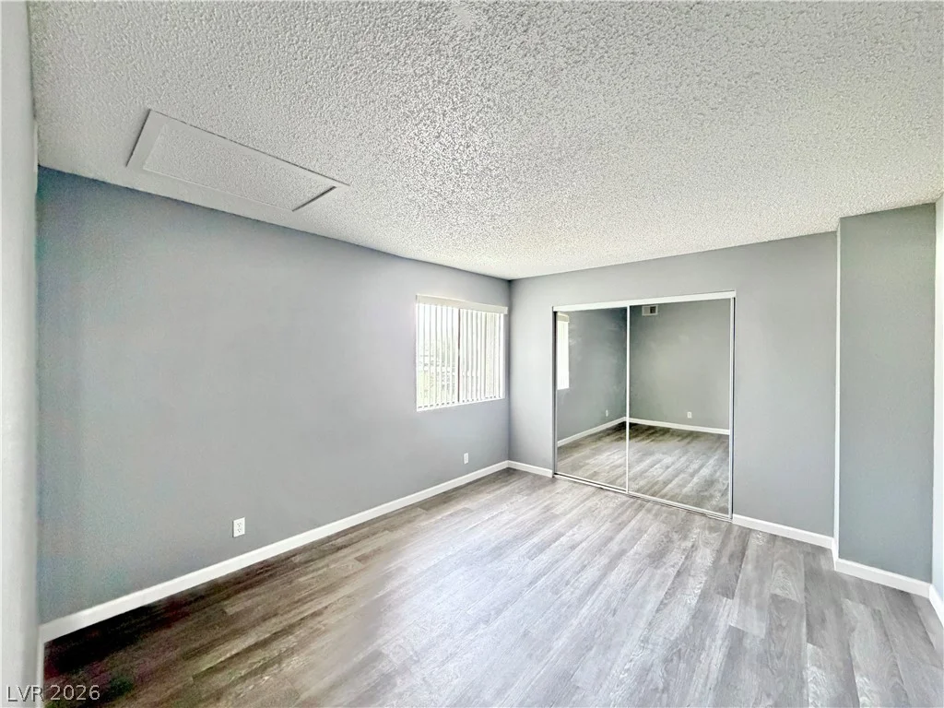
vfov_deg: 85.7
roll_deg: +0.2
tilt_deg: -0.2
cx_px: 472
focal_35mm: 14
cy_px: 354
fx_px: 382
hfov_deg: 102.1
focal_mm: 2.22
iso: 800
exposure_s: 1/60
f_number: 2.2
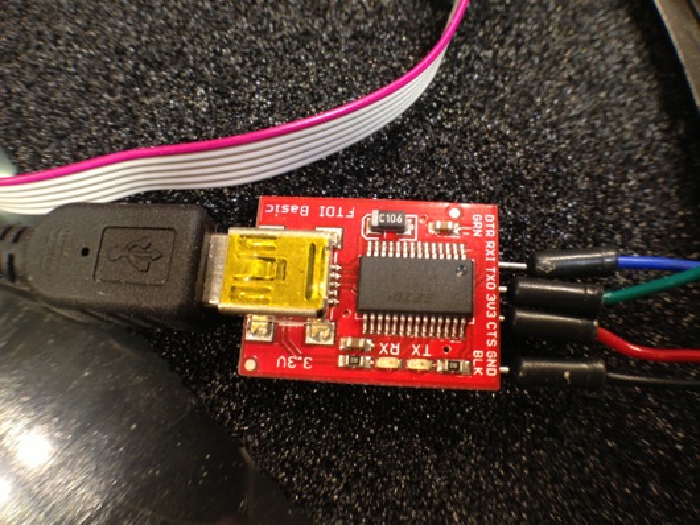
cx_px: 350
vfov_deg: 40.7
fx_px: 708
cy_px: 262
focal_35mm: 35
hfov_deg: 52.6
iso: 100
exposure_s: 1/20
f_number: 2.4
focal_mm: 4.28
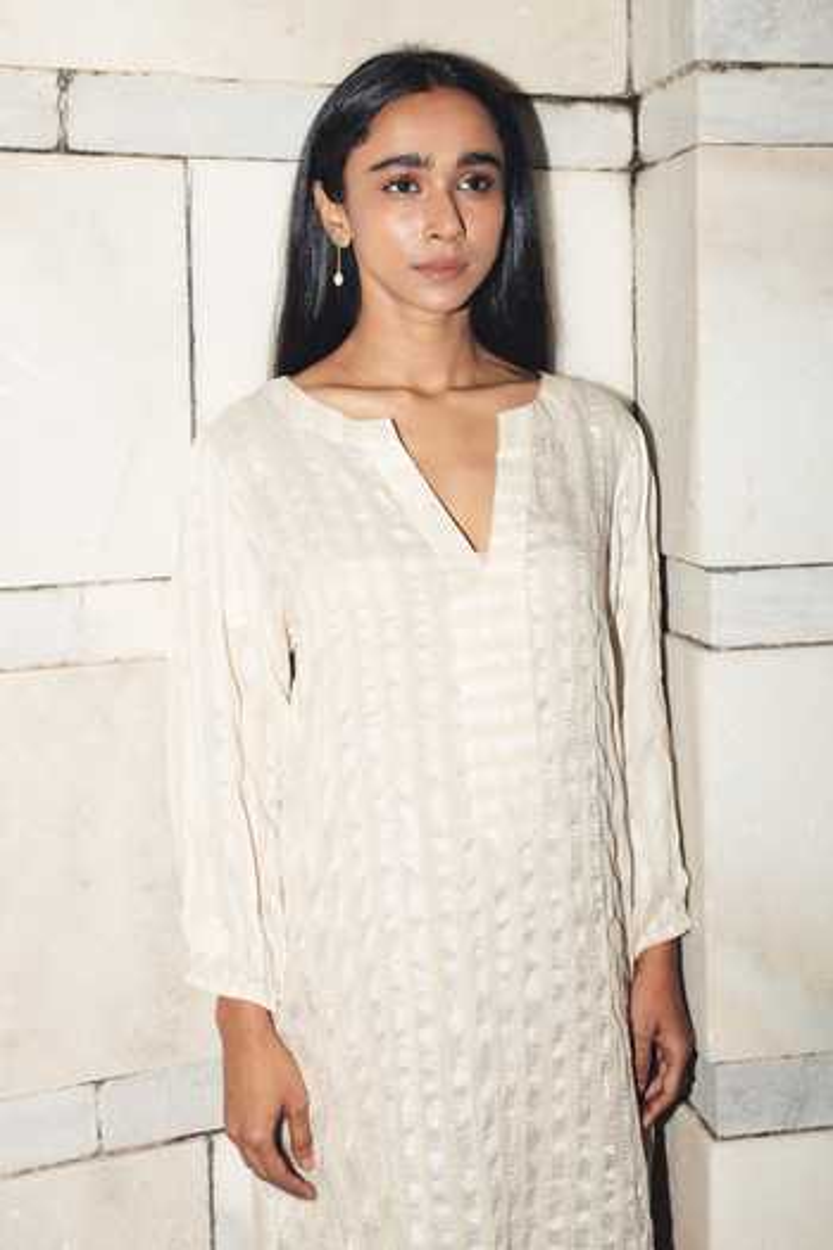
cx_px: 416
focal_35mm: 35
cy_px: 625
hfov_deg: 37.9
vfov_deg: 54.4
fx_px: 1215
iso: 250
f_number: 7.1
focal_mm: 35
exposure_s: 1/200
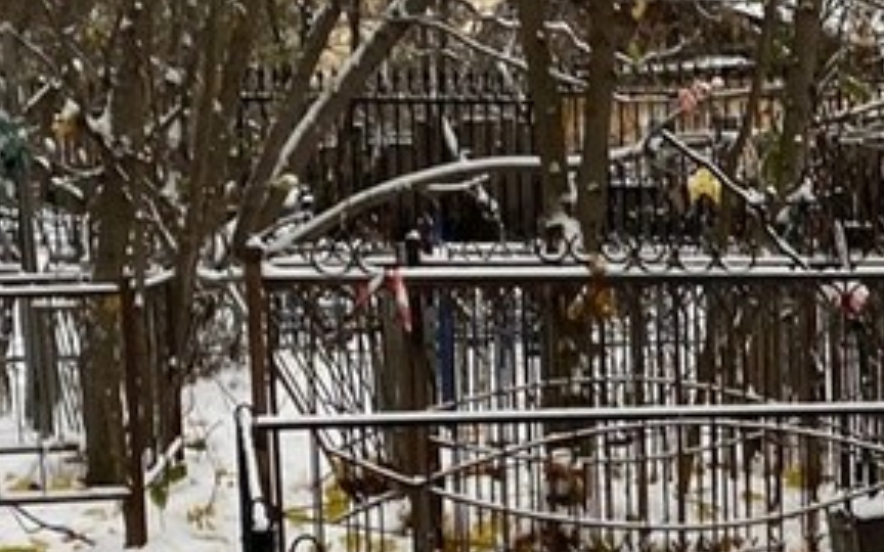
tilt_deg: -8.8
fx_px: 2361
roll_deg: -1.7
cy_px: 601
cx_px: 1123
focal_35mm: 98
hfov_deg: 19.7
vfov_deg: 13.1
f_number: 1.8
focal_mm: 4.25
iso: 64
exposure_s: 1/122
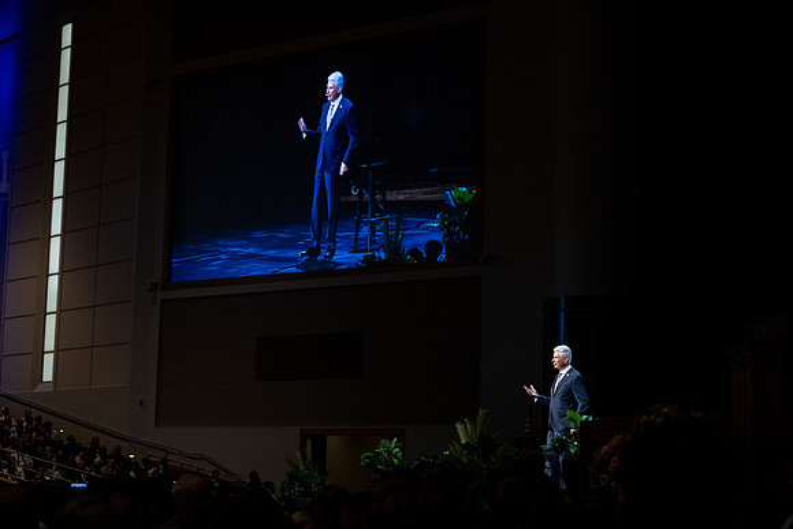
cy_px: 264
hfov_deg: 28.8
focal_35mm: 70
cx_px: 396
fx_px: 1542
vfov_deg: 19.5
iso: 1250
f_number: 4
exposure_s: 1/125
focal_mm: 70
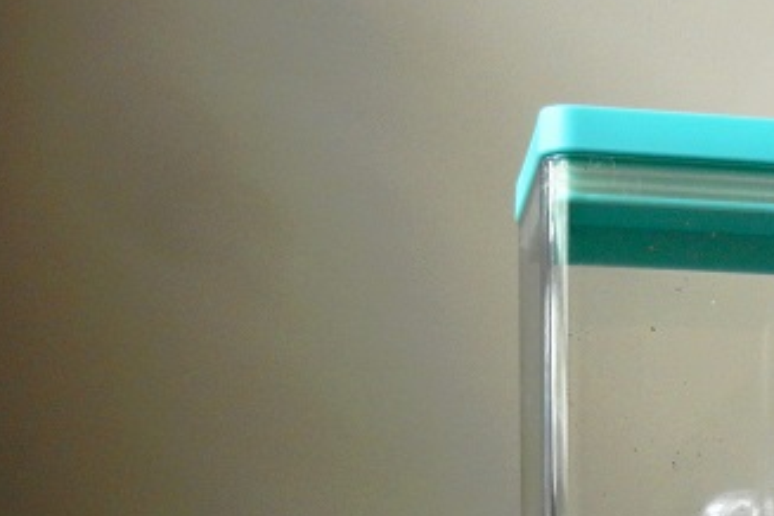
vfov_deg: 14.2
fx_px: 1999
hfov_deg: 20.9
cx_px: 845
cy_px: 645
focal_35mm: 93
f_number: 4
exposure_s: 1/30
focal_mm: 6.9
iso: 160
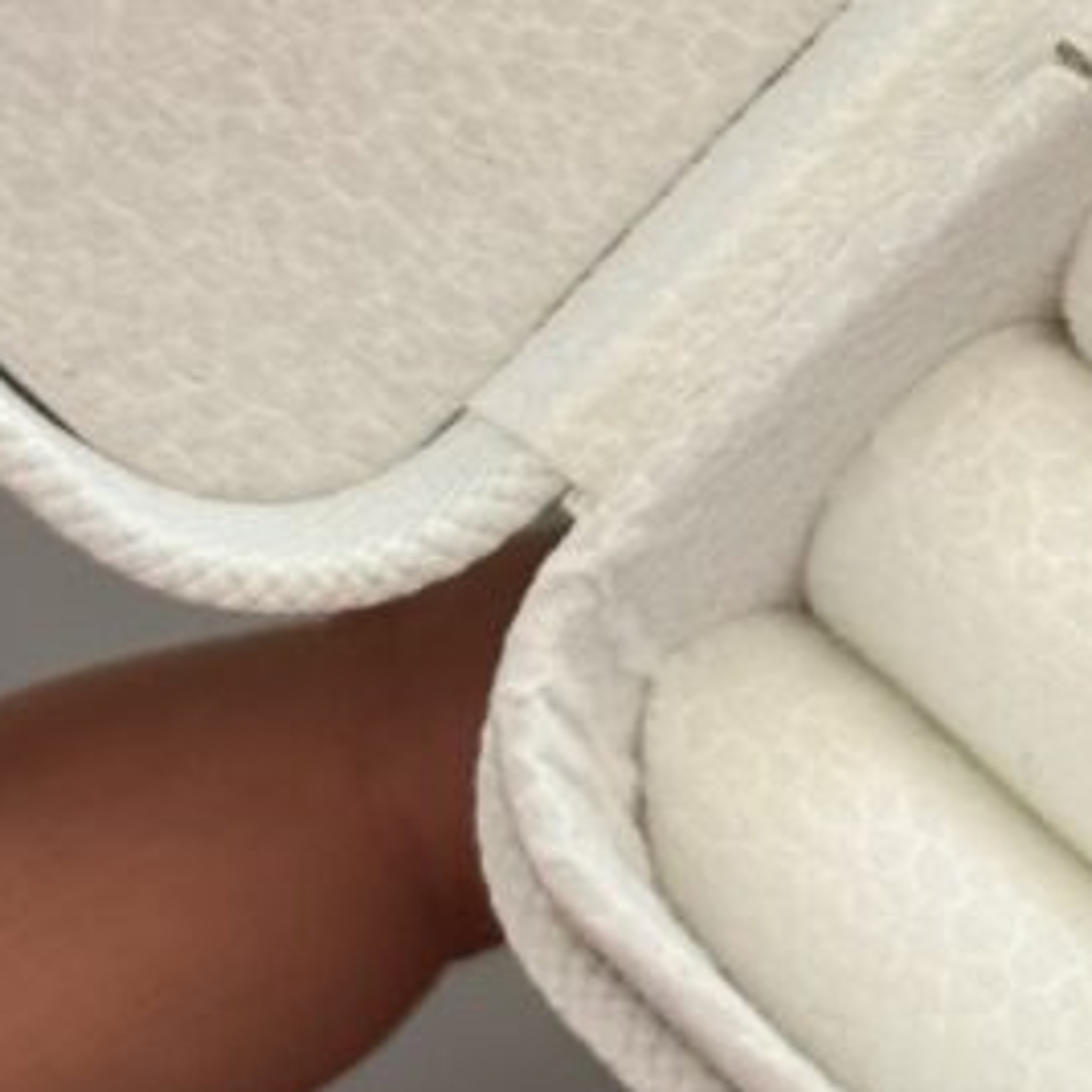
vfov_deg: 10.7
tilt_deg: -40.2
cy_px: 98
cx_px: 1468
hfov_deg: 10.5
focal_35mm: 163
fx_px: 5818
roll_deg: -1.9
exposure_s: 1/60
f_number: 1.78
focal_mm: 6.76
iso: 200
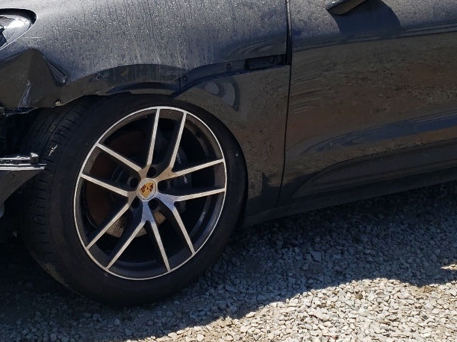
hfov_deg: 28.6
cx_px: 230
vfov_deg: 21.5
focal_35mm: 68
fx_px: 898
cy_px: 92
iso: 50
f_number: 1.5
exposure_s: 1/2500
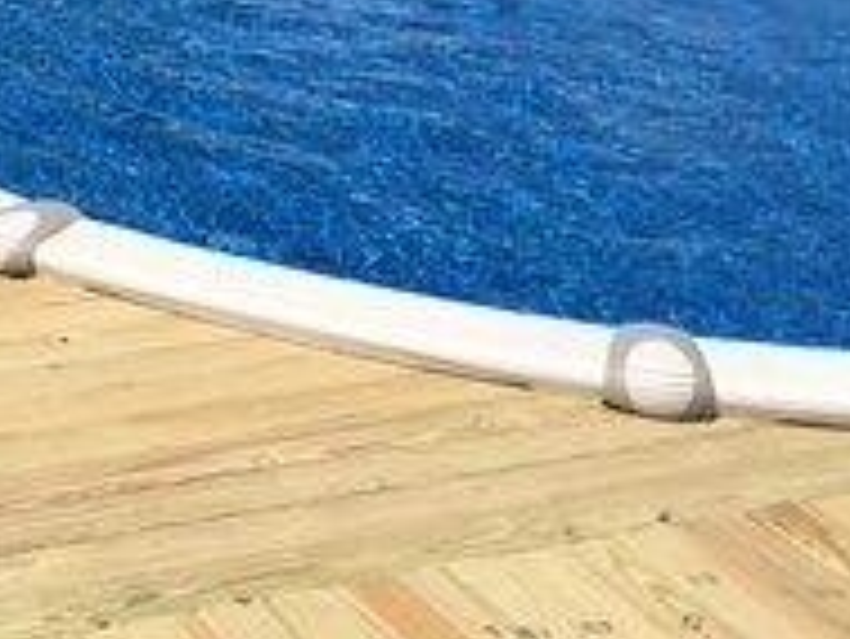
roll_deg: +0.1
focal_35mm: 98
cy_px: -220
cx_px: -184
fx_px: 2408
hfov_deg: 18.9
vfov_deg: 14.4
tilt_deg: -9.6
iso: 25
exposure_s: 1/2331
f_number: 2.2
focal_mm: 4.15
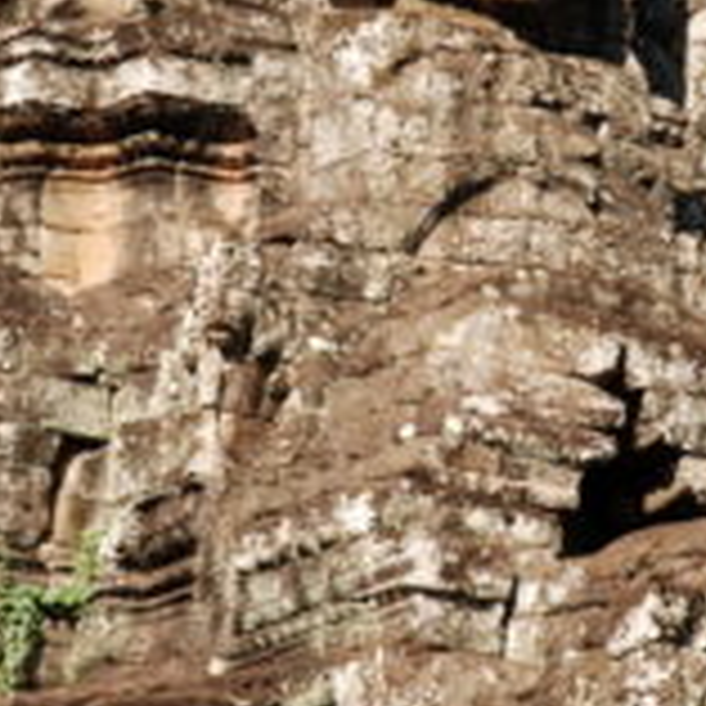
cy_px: 108
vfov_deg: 6.9
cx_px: 438
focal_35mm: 252
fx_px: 5815
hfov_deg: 6.9
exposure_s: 1/125
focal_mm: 62
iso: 100
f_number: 8
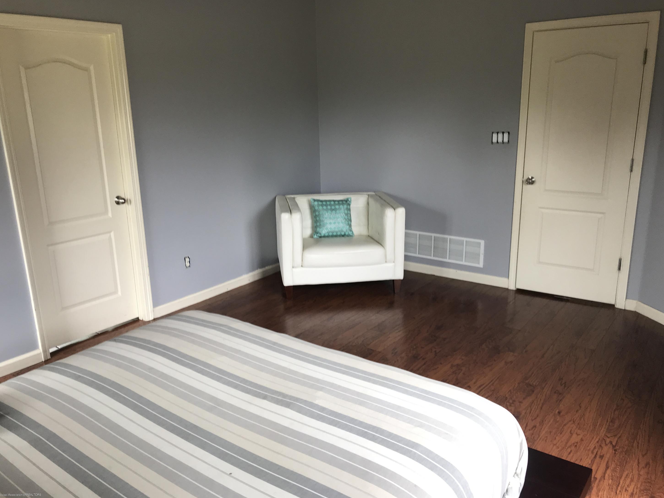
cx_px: 322
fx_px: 556
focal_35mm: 29
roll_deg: +0.7
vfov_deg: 48.2
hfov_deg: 61.7
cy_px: 253
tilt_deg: -17.7
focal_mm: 3.99
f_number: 1.8
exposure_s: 1/60
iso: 25
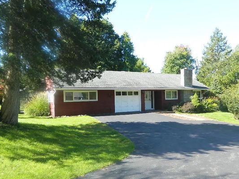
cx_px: 140
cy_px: 101
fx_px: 207
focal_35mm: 30
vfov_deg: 46.7
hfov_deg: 59.6
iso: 110
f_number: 3.1
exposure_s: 1/250
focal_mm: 4.5
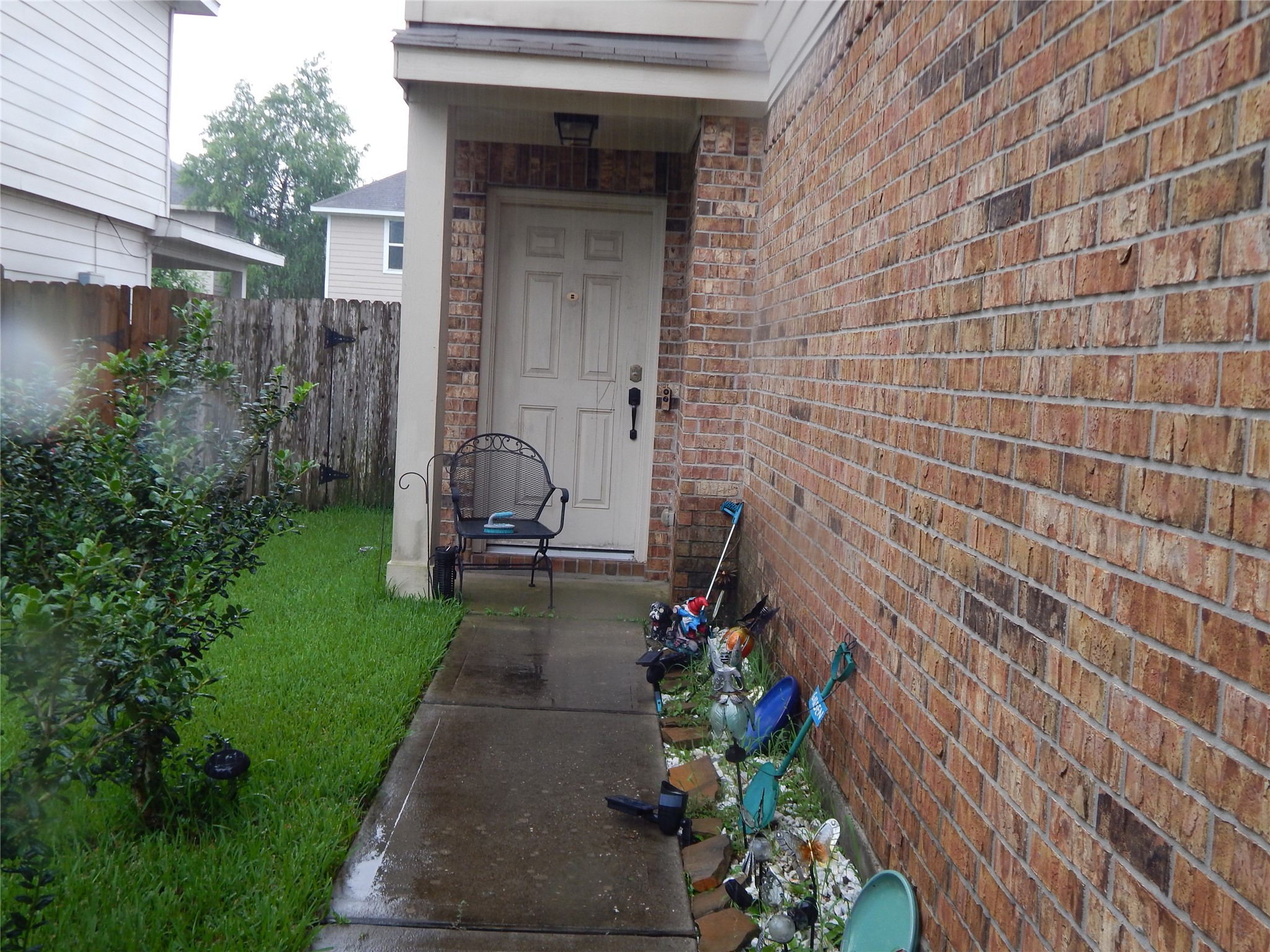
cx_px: 635
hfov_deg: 52.6
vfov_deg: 40.7
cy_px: 476
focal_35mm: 35
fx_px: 1284
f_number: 3.3
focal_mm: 6.1
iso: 125
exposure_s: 1/60
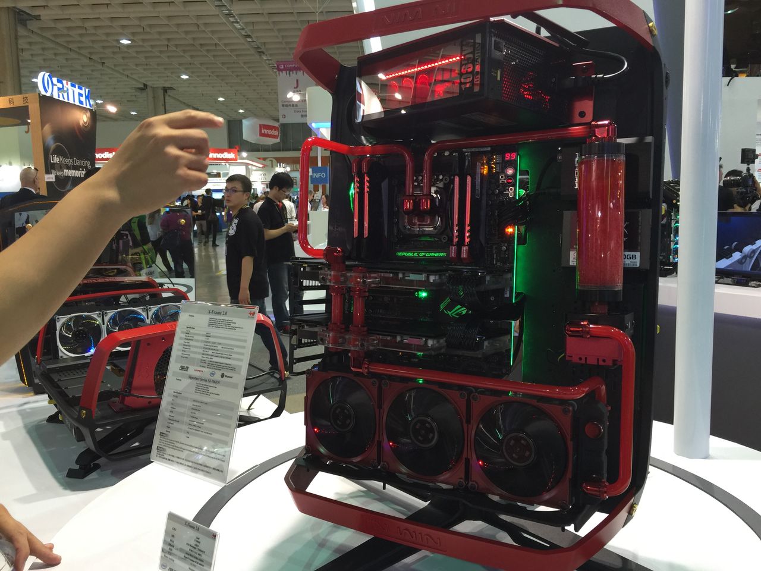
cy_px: 286
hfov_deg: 61.7
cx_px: 380
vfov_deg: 48.2
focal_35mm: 29
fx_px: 638
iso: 40
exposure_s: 1/30
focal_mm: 4.15
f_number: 2.2
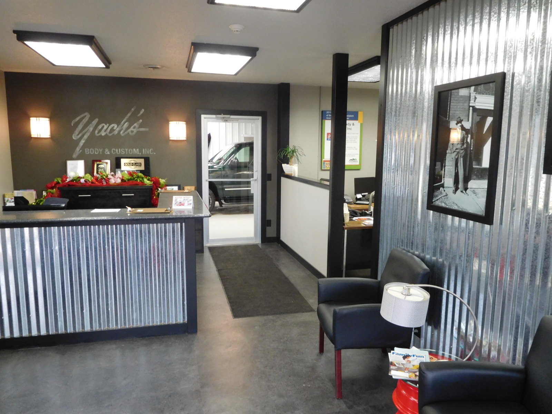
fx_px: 399
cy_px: 207
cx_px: 276
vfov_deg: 54.9
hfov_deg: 69.4
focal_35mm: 25
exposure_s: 1/30
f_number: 3.4
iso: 320
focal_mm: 4.5
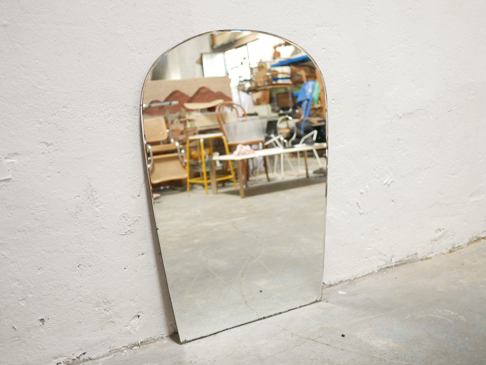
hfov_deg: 46.8
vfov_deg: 36.0
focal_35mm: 40
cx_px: 243
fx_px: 562
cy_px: 182
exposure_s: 1/60
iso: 1250
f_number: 1.7
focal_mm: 20
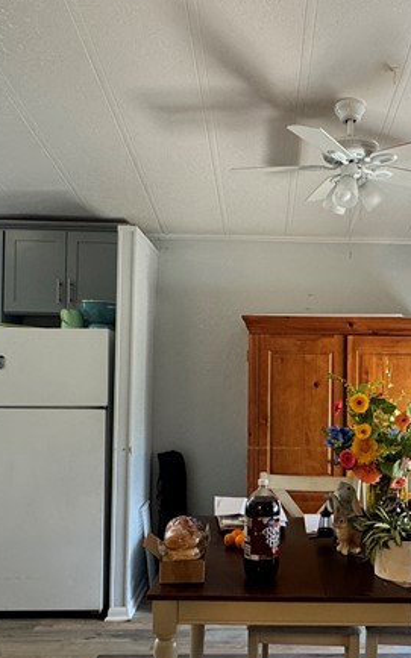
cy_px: 365
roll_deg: -0.7
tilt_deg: -0.5
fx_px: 628
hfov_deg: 35.7
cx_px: 294
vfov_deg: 55.2
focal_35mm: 35
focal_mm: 2.22
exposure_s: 1/120
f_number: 2.2
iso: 250
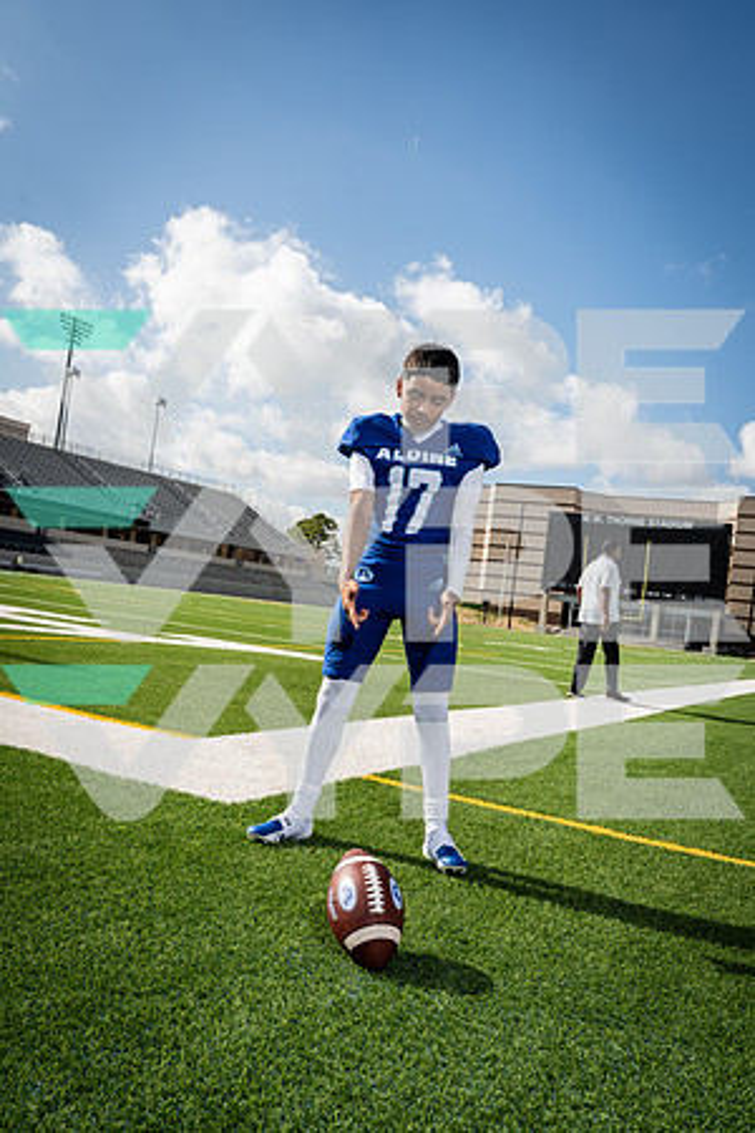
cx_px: 378
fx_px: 944
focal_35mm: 30
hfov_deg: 43.6
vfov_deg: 61.9
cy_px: 566
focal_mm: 30
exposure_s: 1/250
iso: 125
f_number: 8
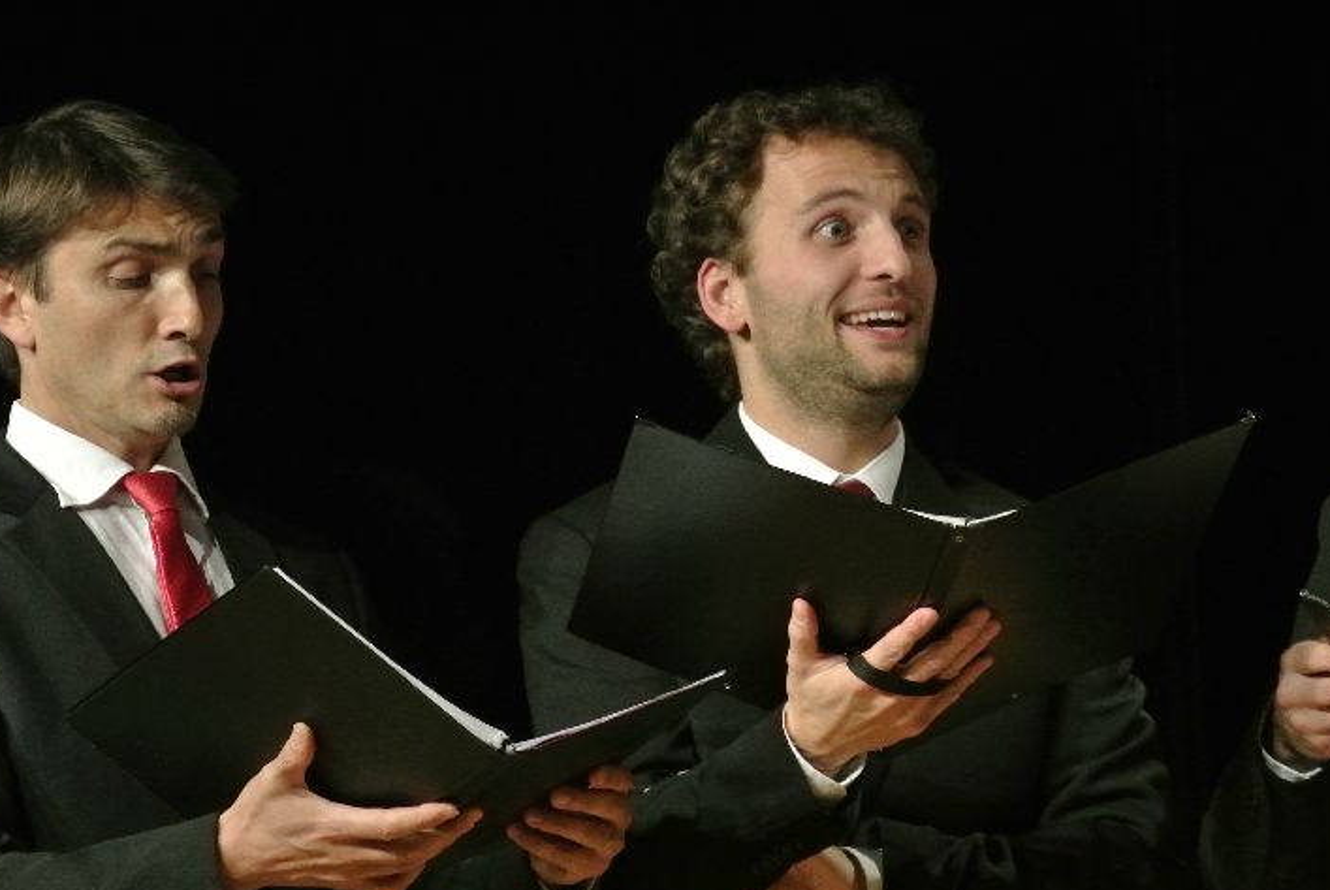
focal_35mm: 285
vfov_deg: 4.8
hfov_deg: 7.2
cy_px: 458
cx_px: 604
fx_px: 10540
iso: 3200
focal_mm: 93.5
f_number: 5.3
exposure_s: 1/60
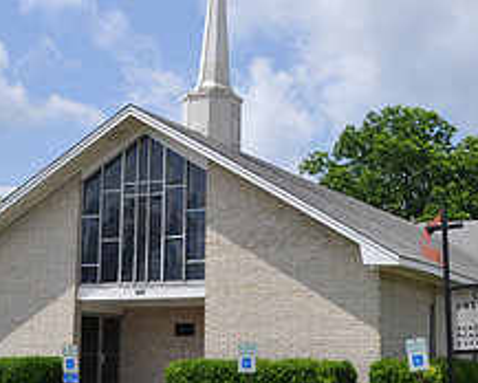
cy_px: 157
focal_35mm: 75
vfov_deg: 20.4
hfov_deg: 25.2
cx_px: 333
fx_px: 1062
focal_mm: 20
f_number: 9
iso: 200
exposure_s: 1/320
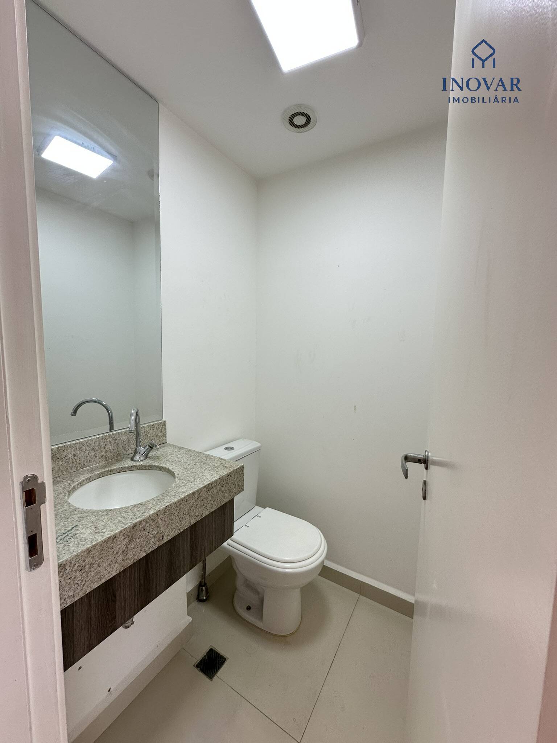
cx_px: 278
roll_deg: -2.2
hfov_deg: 85.7
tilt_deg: -4.8
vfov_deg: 102.1
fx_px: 300
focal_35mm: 14
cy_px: 372
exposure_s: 1/120
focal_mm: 2.22
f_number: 2.2
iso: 100
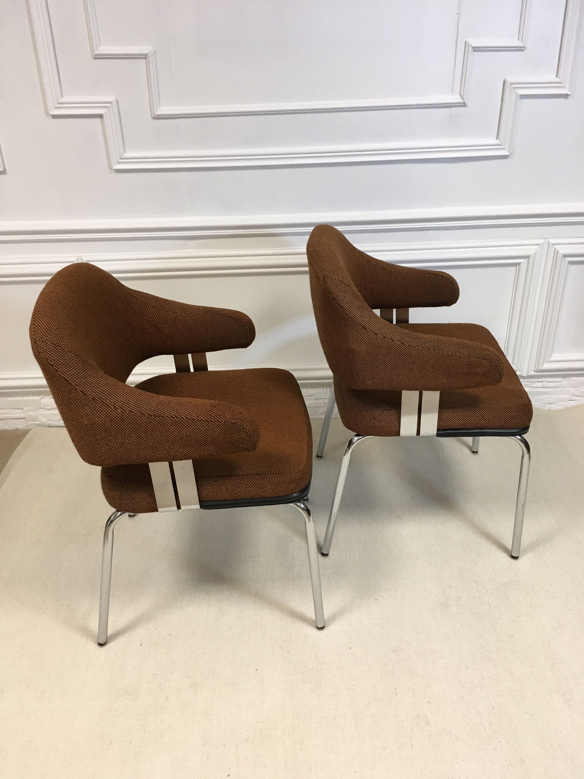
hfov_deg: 48.2
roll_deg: +1.3
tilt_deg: -29.5
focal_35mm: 29
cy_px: 390
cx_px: 292
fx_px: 652
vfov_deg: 61.7
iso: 50
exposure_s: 1/33
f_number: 2.2
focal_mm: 4.15
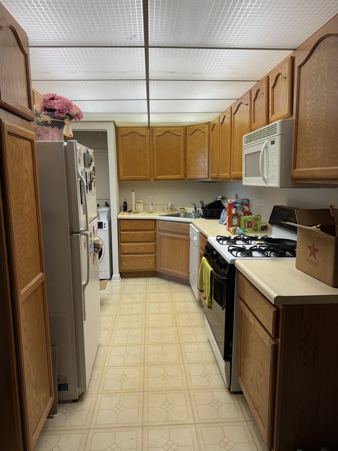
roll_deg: +0.4
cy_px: 226
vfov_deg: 71.6
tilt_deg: -9.2
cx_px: 169
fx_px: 312
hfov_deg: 56.8
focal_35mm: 24
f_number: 1.78
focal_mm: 6.76
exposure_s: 1/120
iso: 125
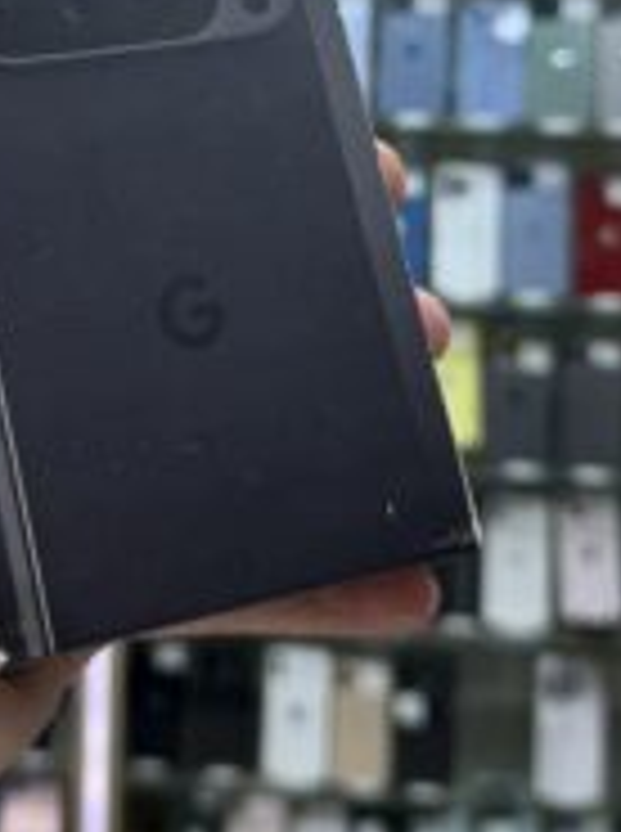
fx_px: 1560
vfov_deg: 29.0
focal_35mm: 65
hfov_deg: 22.3
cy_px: 126
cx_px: 142
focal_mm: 6.76
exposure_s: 1/100
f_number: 1.78
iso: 50
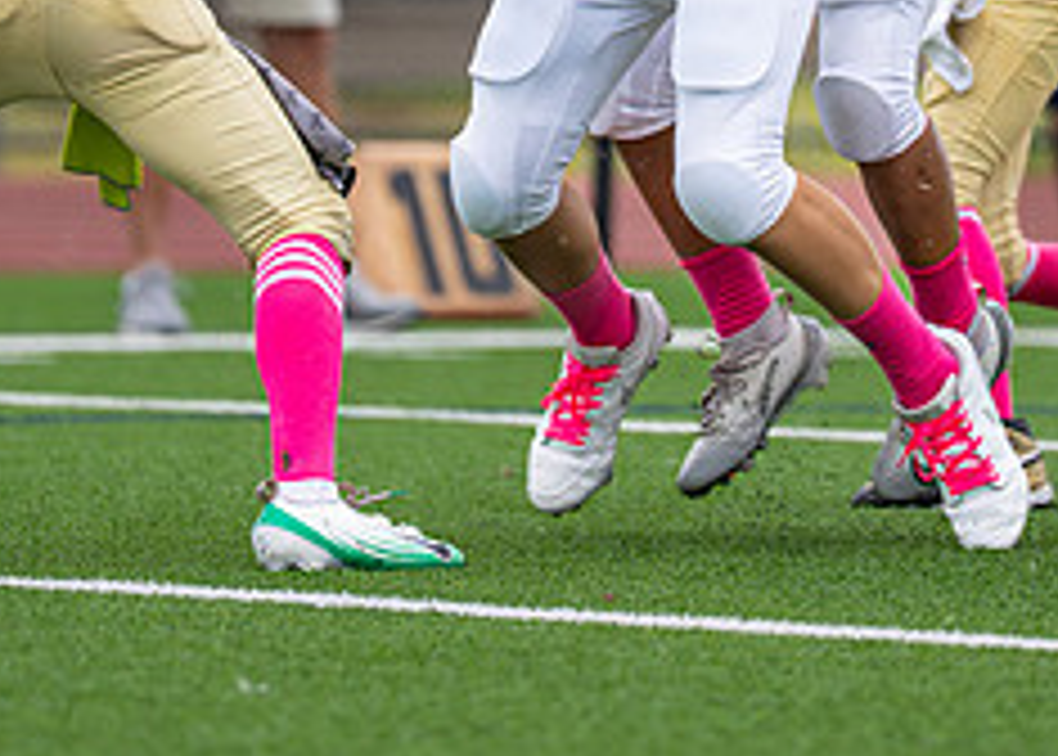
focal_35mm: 554
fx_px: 16651
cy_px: -263
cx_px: 663
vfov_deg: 2.6
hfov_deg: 3.6
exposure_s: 1/1000
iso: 400
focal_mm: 175
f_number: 2.8
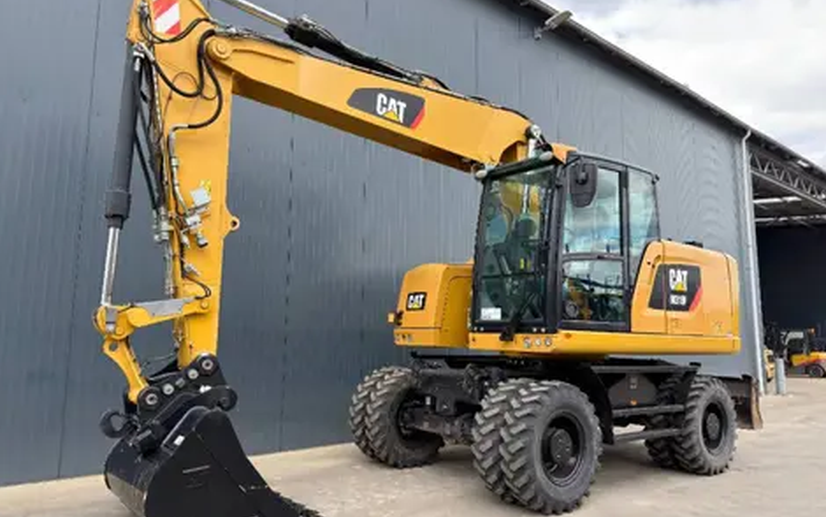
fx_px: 585
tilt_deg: +8.8
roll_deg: -0.9
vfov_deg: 47.6
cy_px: 257
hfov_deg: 70.4
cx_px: 408
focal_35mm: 26
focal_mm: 6.76
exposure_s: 1/1076
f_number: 1.78
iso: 80
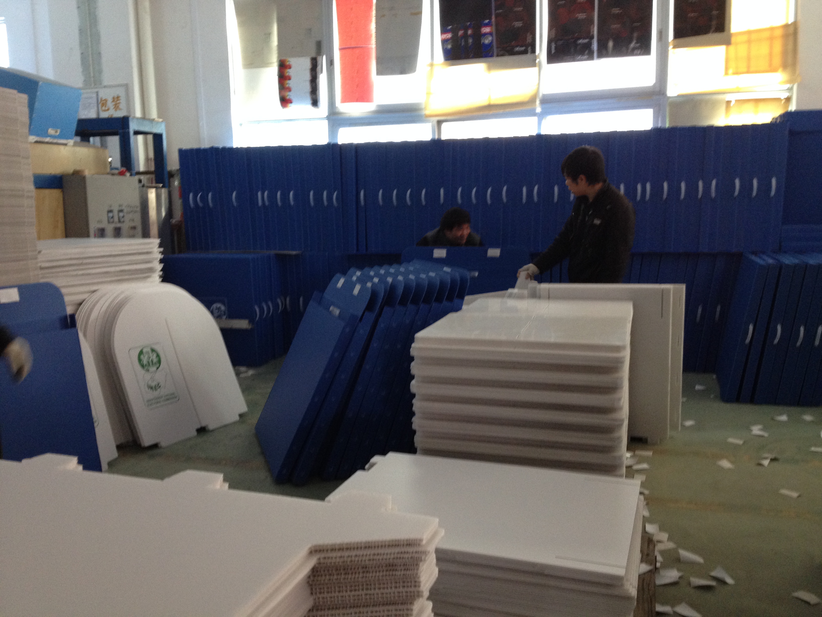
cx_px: 411
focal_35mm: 35
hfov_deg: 52.6
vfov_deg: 40.7
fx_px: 831
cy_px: 308
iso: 160
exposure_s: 1/20
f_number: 2.4
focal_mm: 4.28
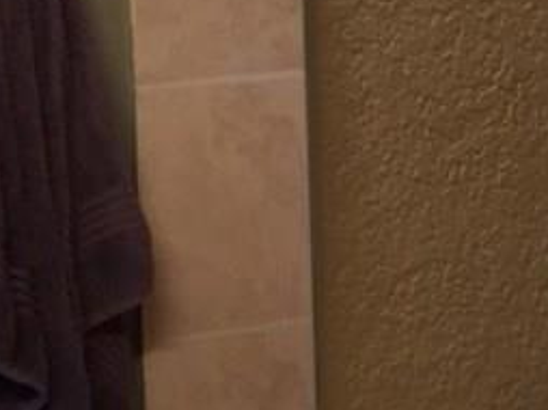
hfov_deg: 10.6
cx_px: 708
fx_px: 2894
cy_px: 329
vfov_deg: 8.1
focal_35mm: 183
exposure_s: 1/40
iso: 32
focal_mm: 4.15
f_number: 2.2
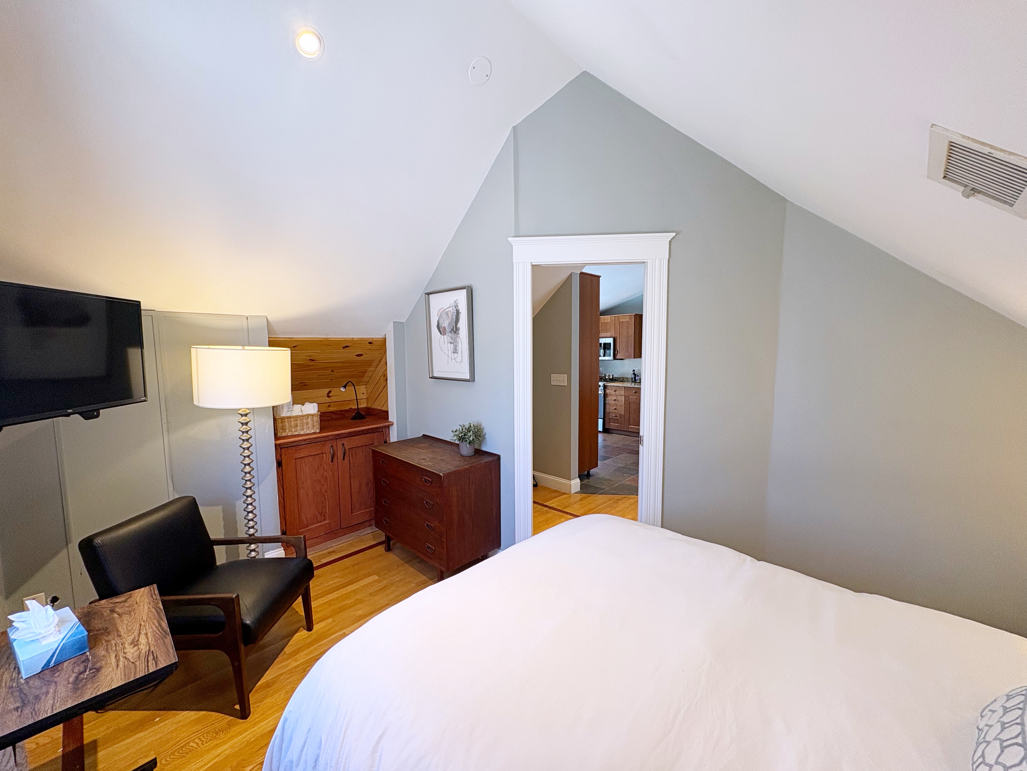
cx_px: 514
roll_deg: +0.3
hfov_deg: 102.1
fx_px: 415
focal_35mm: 14
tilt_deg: -5.2
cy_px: 386
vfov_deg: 85.7
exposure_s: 1/60
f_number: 2.2
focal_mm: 2.22
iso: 160
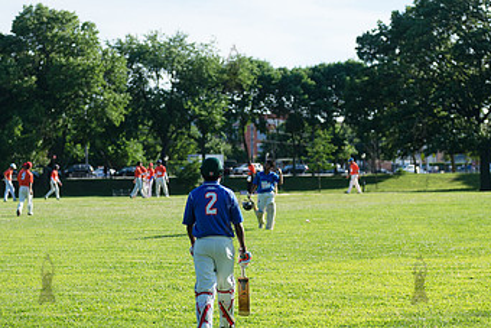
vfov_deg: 13.8
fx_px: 1351
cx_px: 233
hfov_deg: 20.6
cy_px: 209
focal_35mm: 99
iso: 200
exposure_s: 1/2500
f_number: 2.8
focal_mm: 58
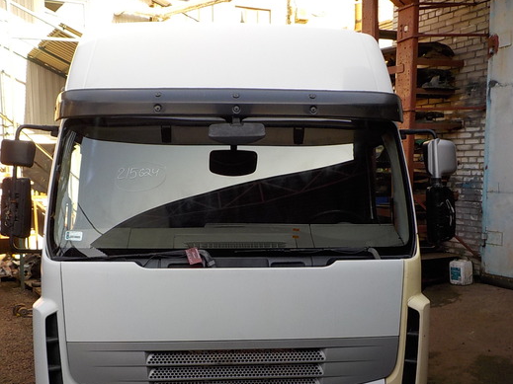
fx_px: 548
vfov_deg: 38.5
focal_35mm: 37
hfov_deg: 50.1
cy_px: 232
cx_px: 253
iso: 125
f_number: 3.3
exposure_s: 1/200
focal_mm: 4.1
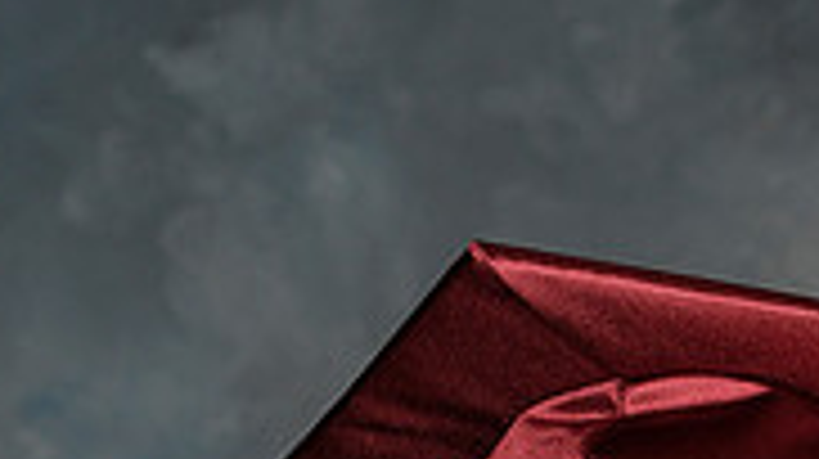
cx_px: 655
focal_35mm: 430
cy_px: 1112
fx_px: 9330
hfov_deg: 5.0
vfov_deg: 2.8
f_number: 9
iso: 250
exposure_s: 1/200
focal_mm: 86
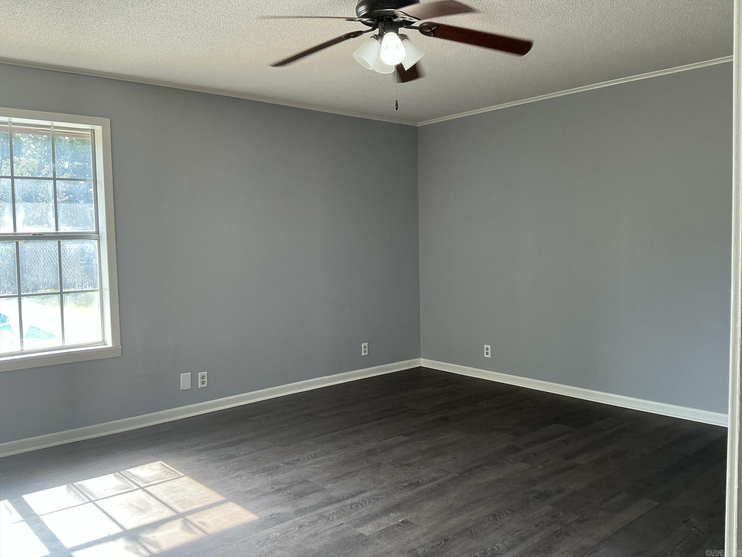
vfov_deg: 49.7
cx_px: 371
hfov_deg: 63.4
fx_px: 600
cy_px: 278
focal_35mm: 28
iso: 64
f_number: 1.8
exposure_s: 1/120
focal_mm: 3
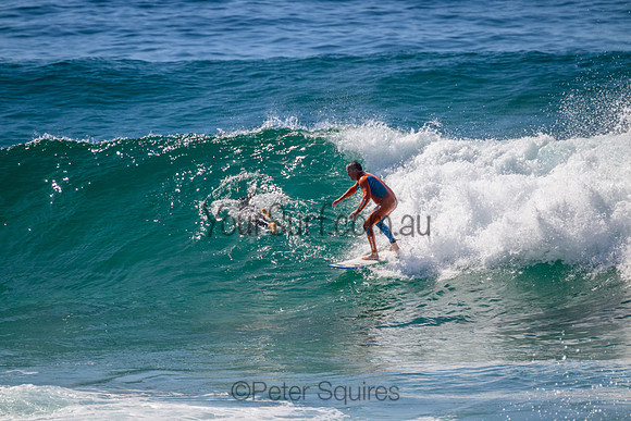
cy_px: 210
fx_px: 14025
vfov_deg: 1.7
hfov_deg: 2.6
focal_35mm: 800
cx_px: 316
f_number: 11
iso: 720
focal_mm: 800
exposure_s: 1/2000
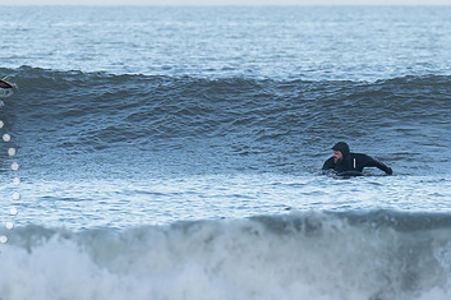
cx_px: 39
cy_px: 107
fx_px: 8164
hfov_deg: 3.2
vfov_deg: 2.1
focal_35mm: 652
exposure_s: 1/1000
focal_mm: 200
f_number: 4
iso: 250
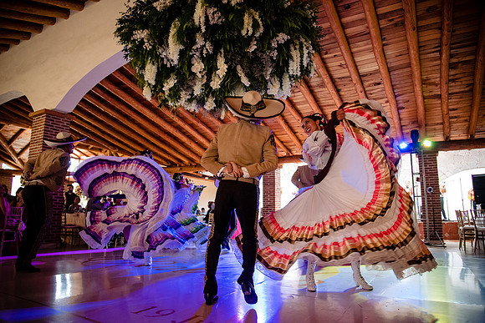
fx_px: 323
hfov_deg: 73.7
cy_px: 162
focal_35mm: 24
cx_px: 242
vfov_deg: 53.2
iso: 5000
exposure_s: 1/250
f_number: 4
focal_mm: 24
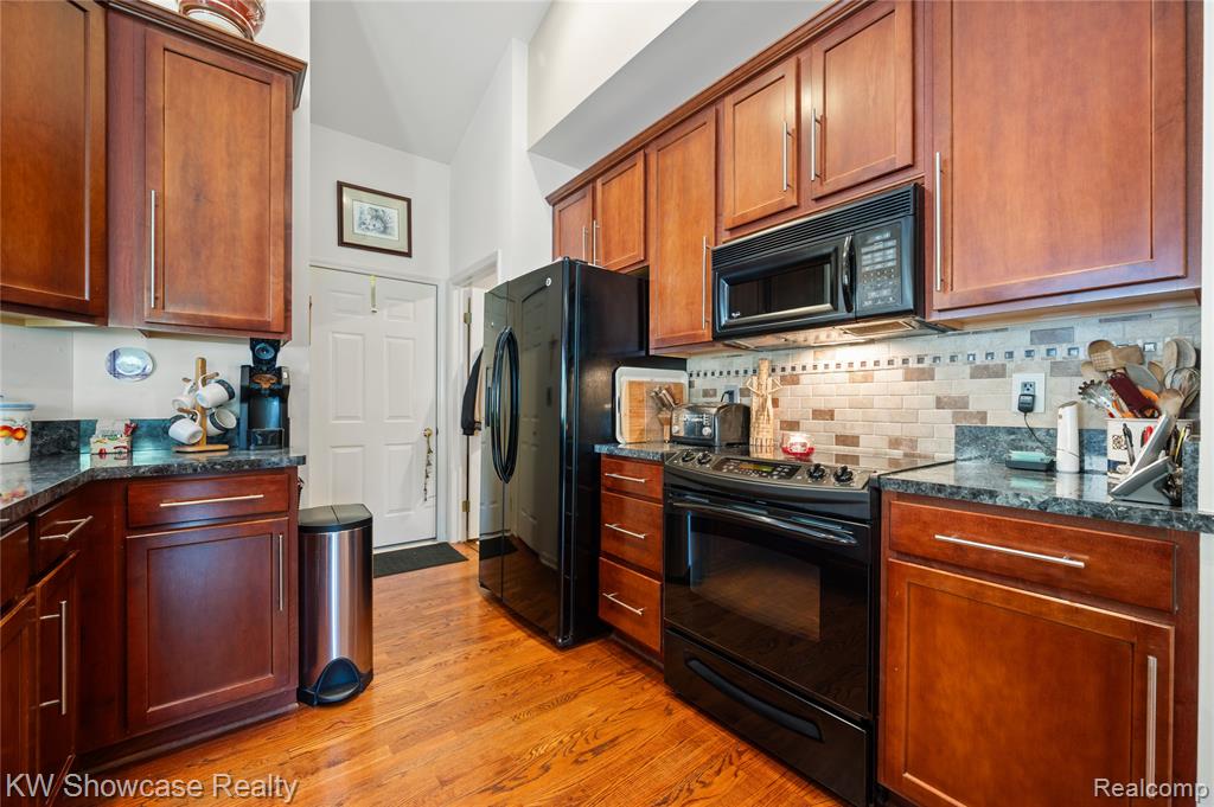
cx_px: 607
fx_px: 472
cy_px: 404
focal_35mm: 14
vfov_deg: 81.1
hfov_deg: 104.3
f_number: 11
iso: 100
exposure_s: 10
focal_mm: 14
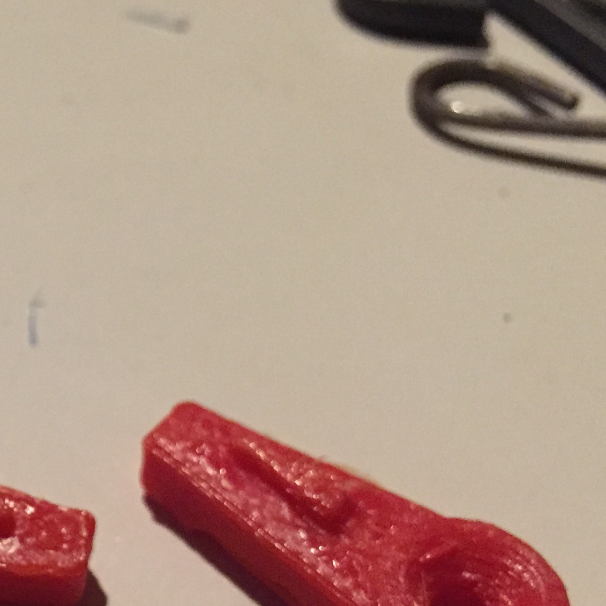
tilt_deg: -49.1
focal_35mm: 74
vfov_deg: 23.0
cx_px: -92
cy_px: 495
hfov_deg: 21.9
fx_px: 1466
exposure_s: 1/30
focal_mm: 4.15
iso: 250
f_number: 2.2
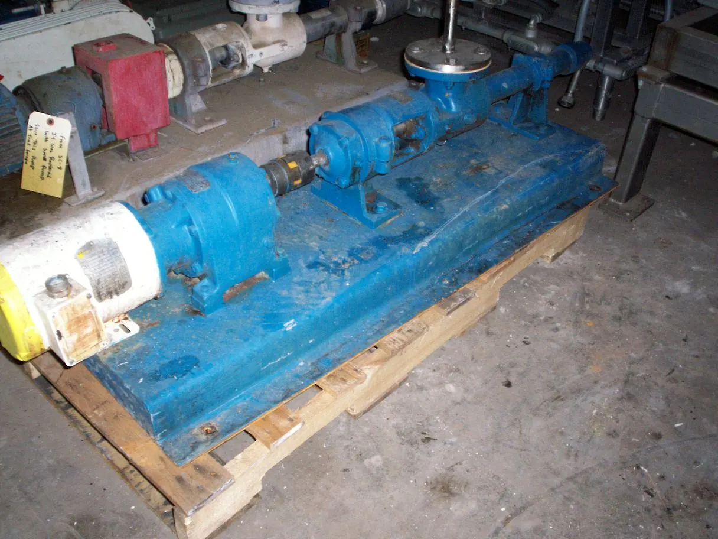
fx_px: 747
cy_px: 270
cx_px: 359
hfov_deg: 51.4
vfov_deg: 39.7
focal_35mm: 36
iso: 140
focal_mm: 5.9
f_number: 4.5
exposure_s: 1/64
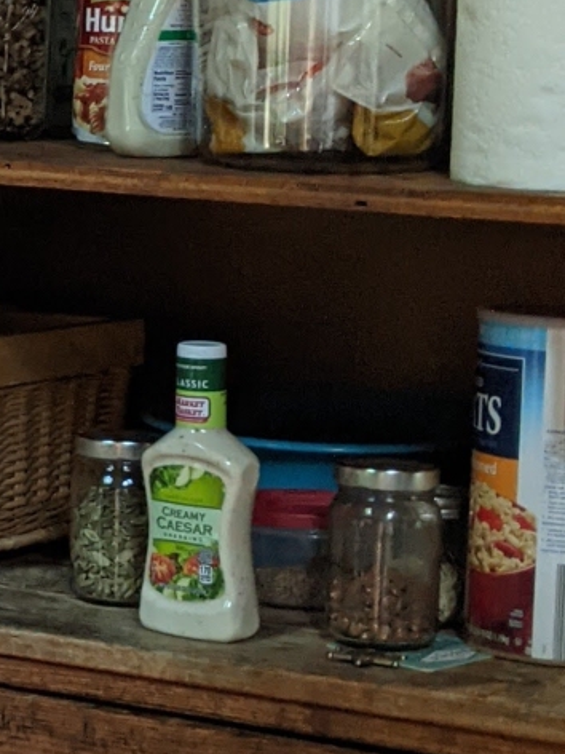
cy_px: 231
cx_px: -409
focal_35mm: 122
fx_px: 2655
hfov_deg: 11.4
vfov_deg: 16.1
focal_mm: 4.44
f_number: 1.8
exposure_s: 1/60
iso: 341
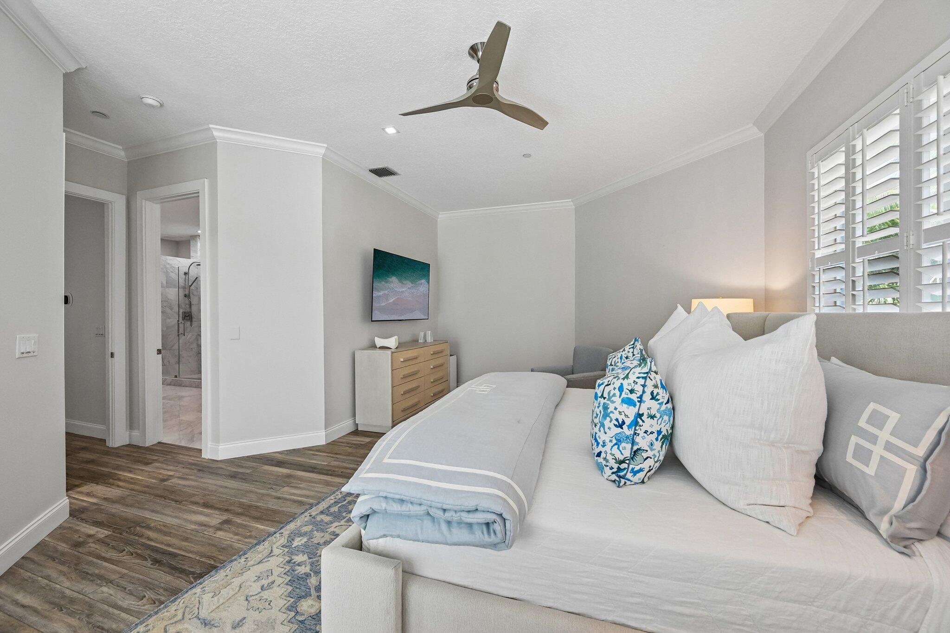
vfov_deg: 81.2
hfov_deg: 104.3
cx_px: 475
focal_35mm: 14
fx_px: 369
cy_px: 316
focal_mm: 14
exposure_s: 1/320
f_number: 8
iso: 2500
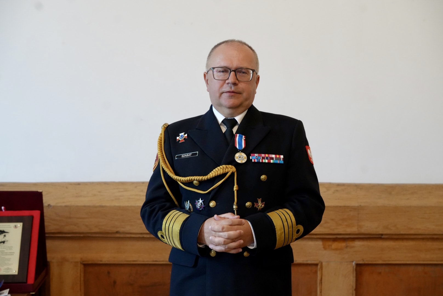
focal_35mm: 85
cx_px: 222
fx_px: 1047
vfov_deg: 16.1
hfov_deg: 23.9
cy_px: 148
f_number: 4
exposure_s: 1/160
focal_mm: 85
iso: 6400
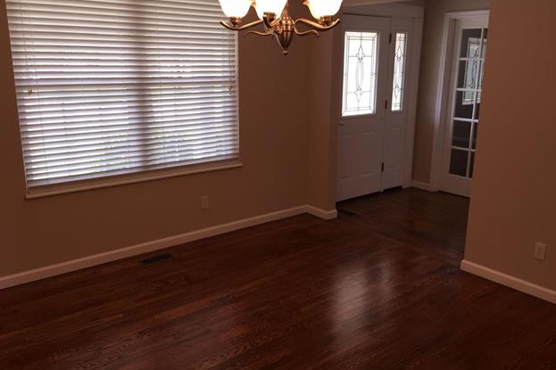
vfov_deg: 42.3
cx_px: 278
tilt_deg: -14.7
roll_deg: +0.0
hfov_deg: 60.3
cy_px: 180
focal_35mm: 31
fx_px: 479
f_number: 2.2
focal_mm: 4.15
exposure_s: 1/40
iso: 32
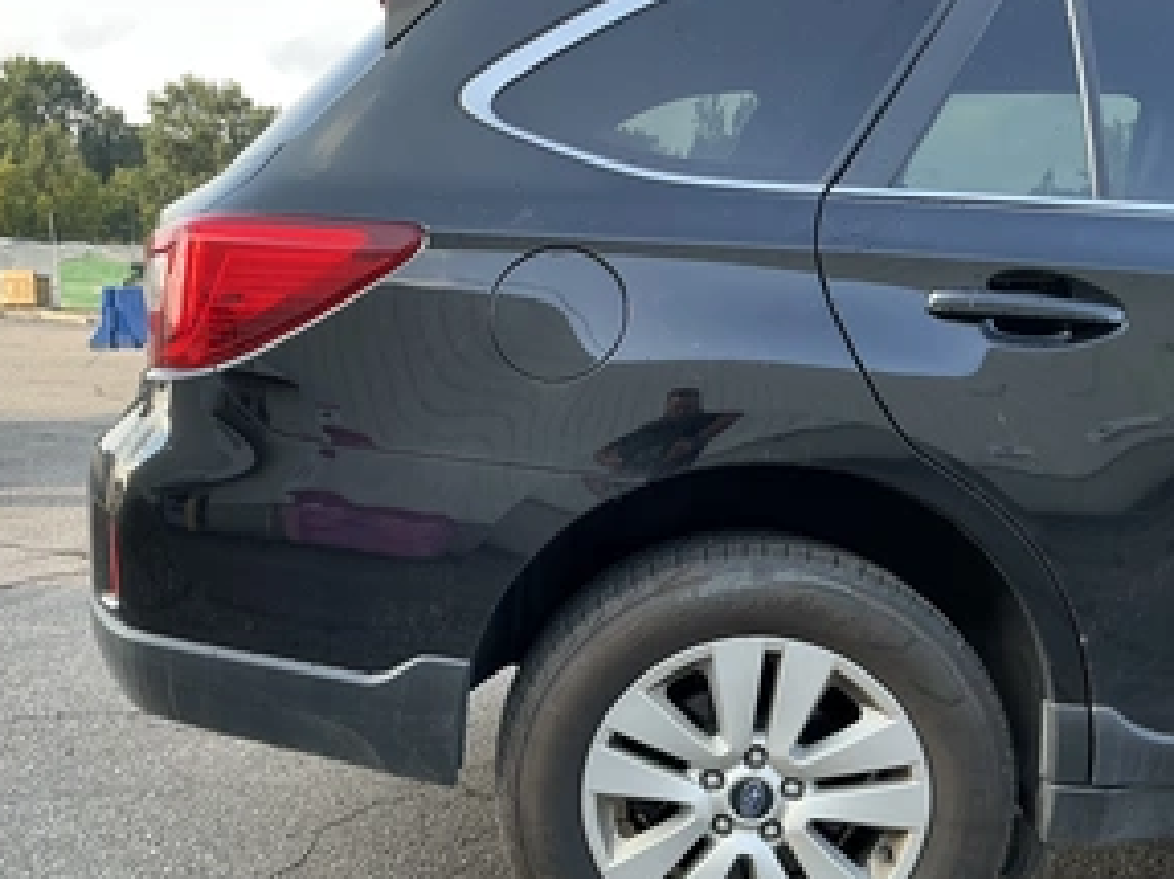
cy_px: 589
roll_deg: -0.3
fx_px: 1322
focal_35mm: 39
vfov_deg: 36.4
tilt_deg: -12.0
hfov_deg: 47.4
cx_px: 430
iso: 16
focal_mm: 3
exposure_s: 1/132
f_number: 1.8
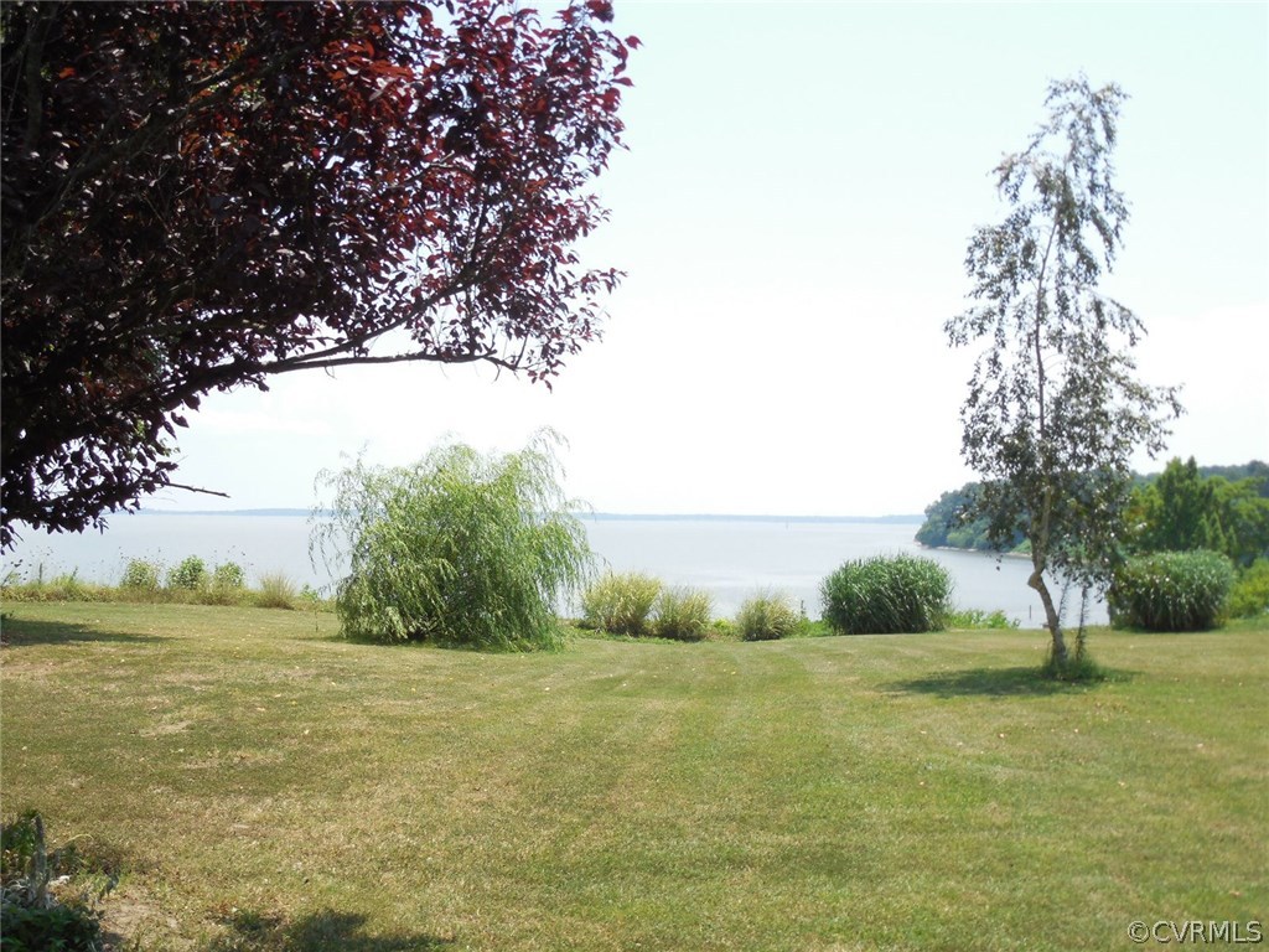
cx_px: 634
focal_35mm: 39
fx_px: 1430
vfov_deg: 36.8
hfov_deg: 47.9
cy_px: 476
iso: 125
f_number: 3.8
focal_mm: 7
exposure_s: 1/500
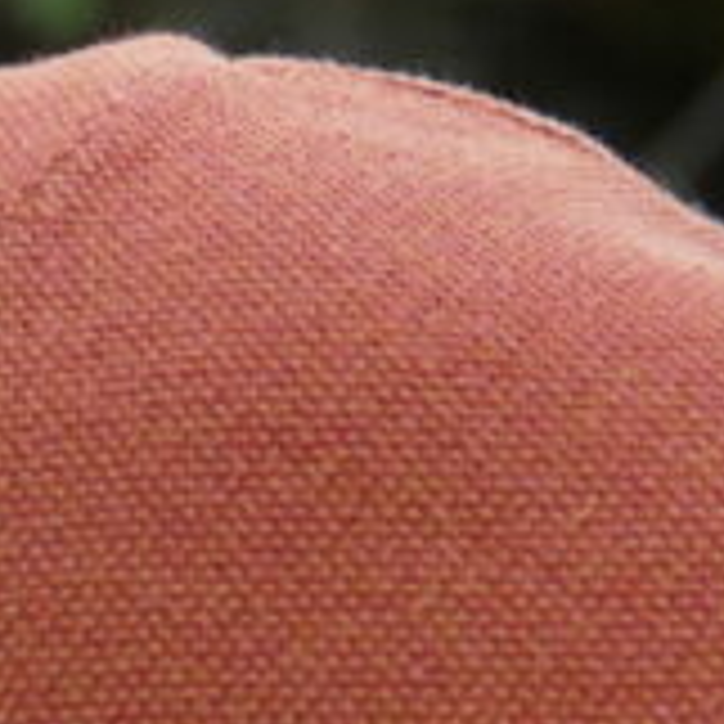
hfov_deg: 2.7
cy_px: -326
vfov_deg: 2.7
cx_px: -1376
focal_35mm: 639
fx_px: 15121
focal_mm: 43.05
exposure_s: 1/160
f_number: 3.9
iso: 125
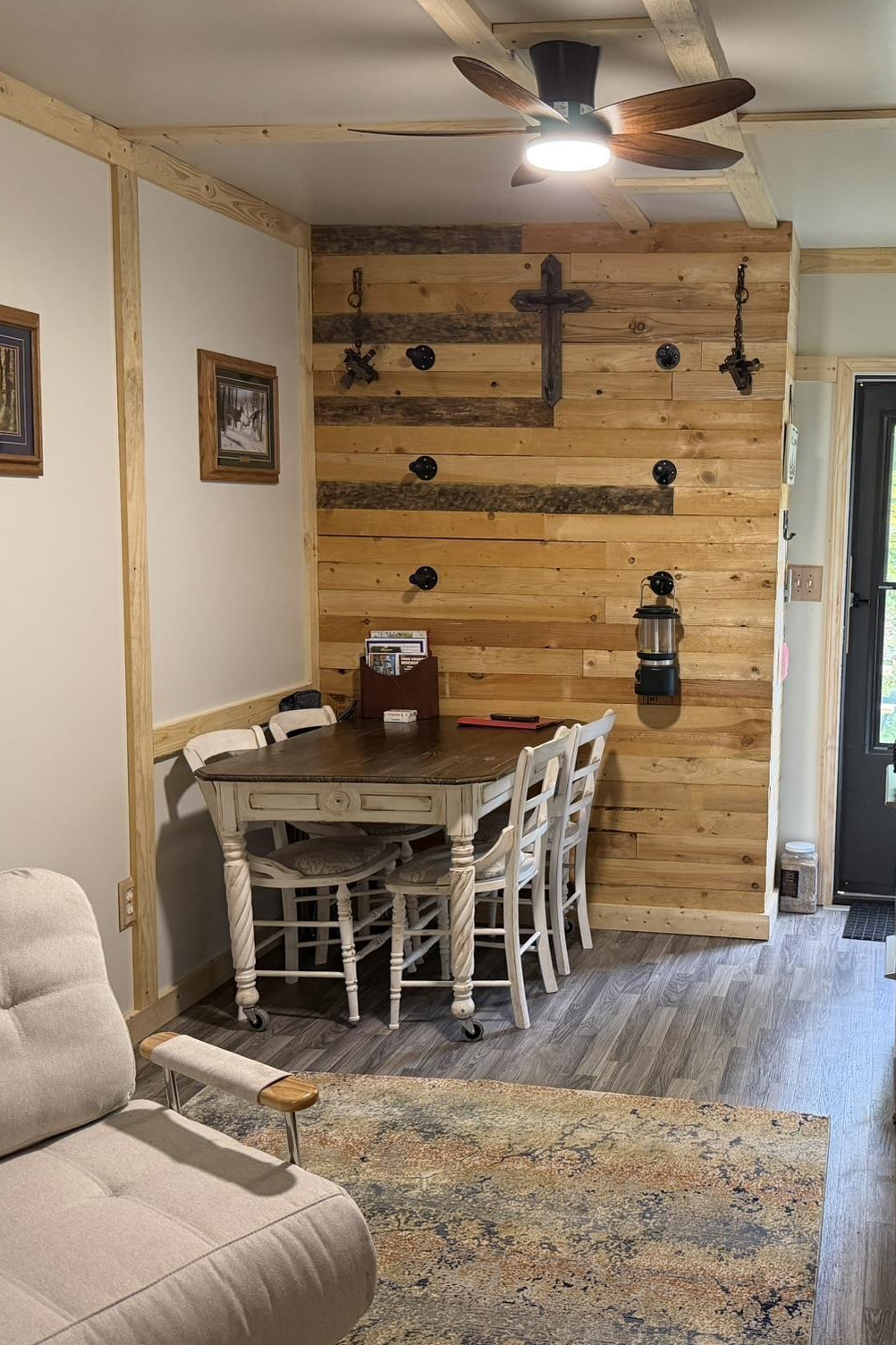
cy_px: 679
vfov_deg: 55.8
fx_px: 1270
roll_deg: -0.9
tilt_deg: -8.0
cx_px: 692
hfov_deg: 37.7
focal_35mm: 34
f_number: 1.78
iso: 320
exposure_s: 1/60
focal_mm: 6.76
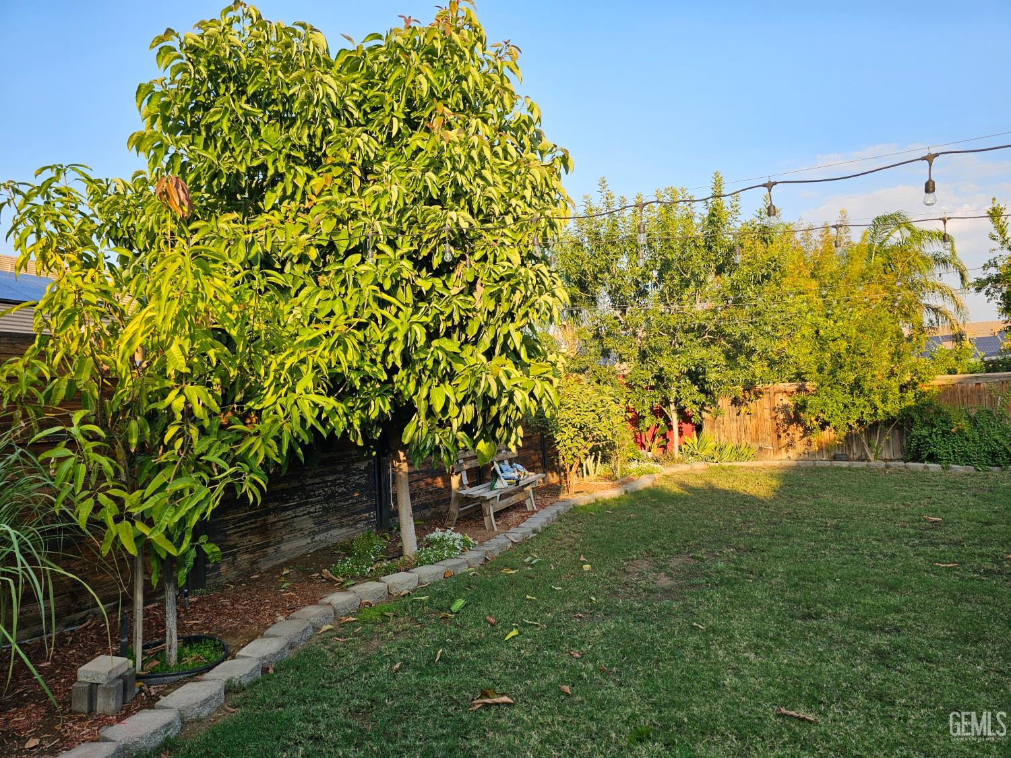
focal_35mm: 23
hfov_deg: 73.9
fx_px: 672
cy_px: 379
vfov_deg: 58.9
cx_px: 506
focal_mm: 6.3
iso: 10
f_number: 1.7
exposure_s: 1/194
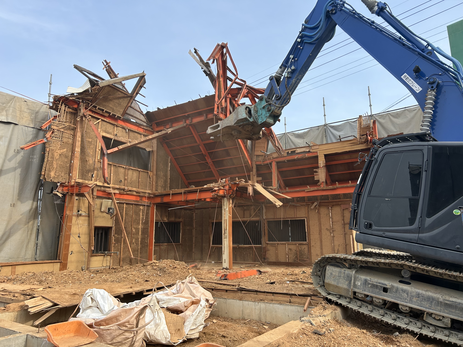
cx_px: 232
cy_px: 174
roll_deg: +0.0
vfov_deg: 53.1
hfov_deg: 67.3
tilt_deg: +8.5
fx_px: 348
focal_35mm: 26
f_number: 1.5
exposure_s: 1/1838
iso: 50
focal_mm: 5.7
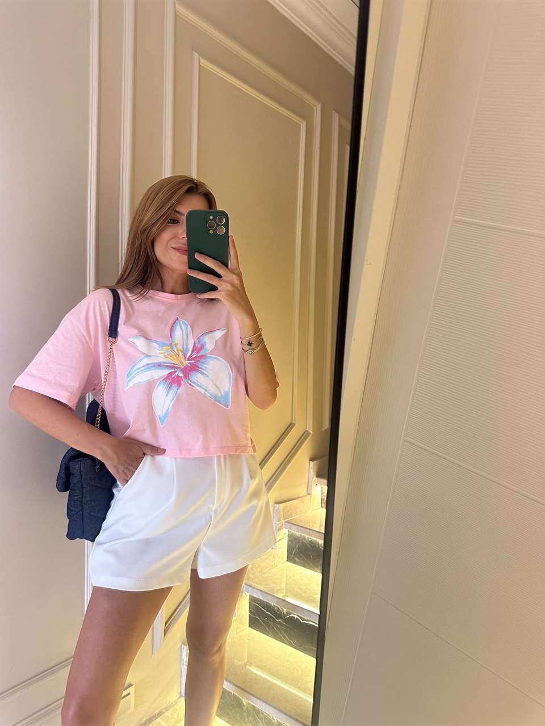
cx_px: 272
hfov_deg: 56.8
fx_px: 504
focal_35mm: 24
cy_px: 363
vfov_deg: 71.6
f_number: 1.78
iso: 250
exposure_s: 1/60
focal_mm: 6.86
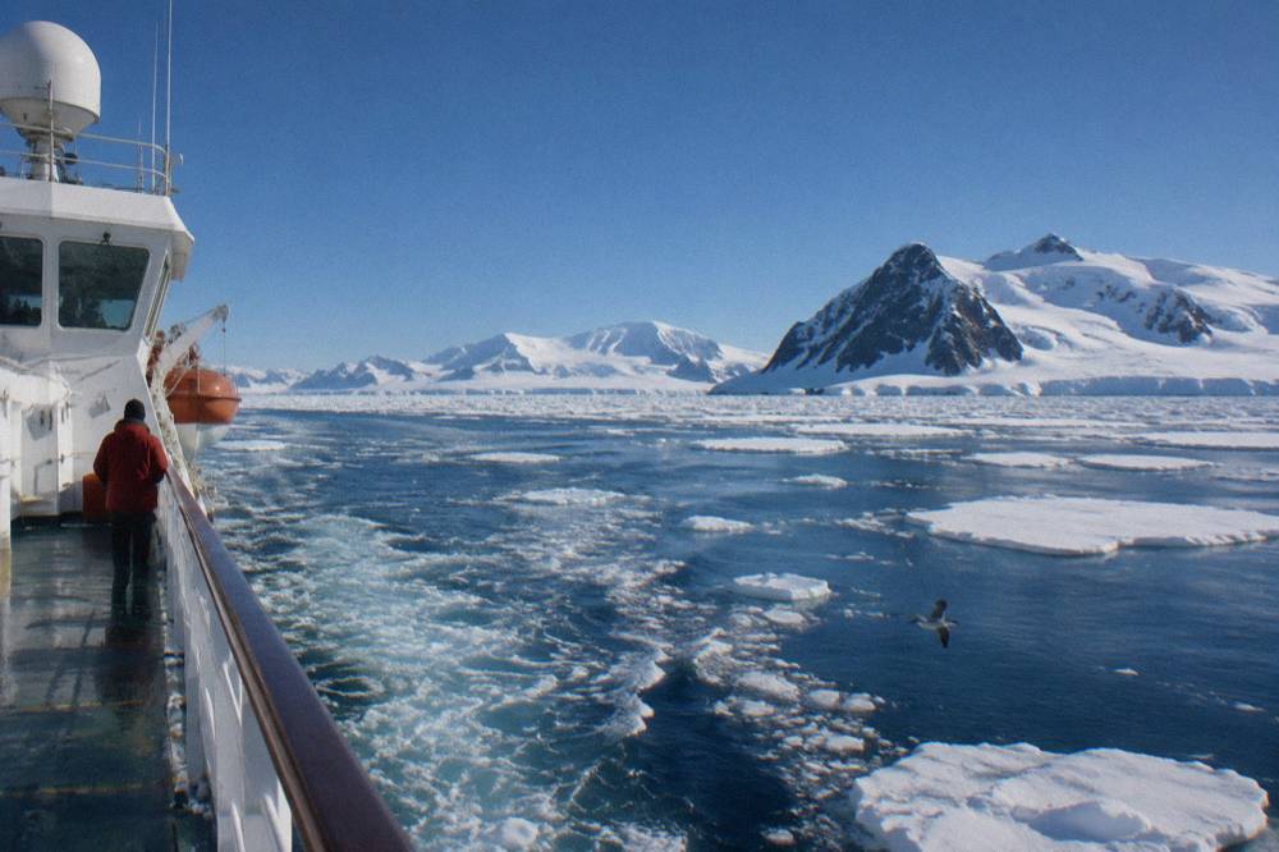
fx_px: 1740
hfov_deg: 40.4
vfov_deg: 27.5
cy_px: 426
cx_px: 640
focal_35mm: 49
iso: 400
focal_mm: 49
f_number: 5.6
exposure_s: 1/640
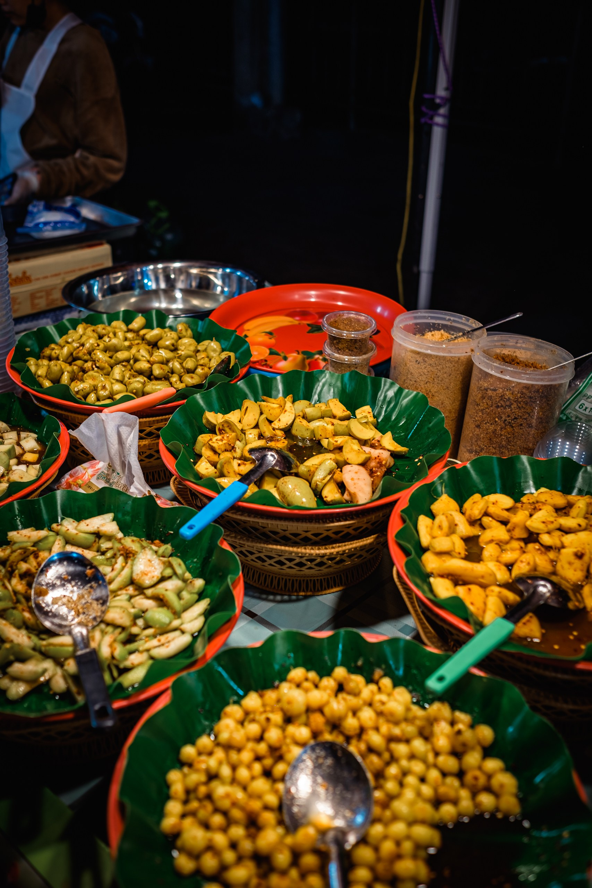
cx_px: 296
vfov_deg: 54.4
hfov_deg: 37.9
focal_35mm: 35
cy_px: 444
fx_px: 863
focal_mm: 23
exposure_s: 1/80
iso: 200
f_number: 2.2
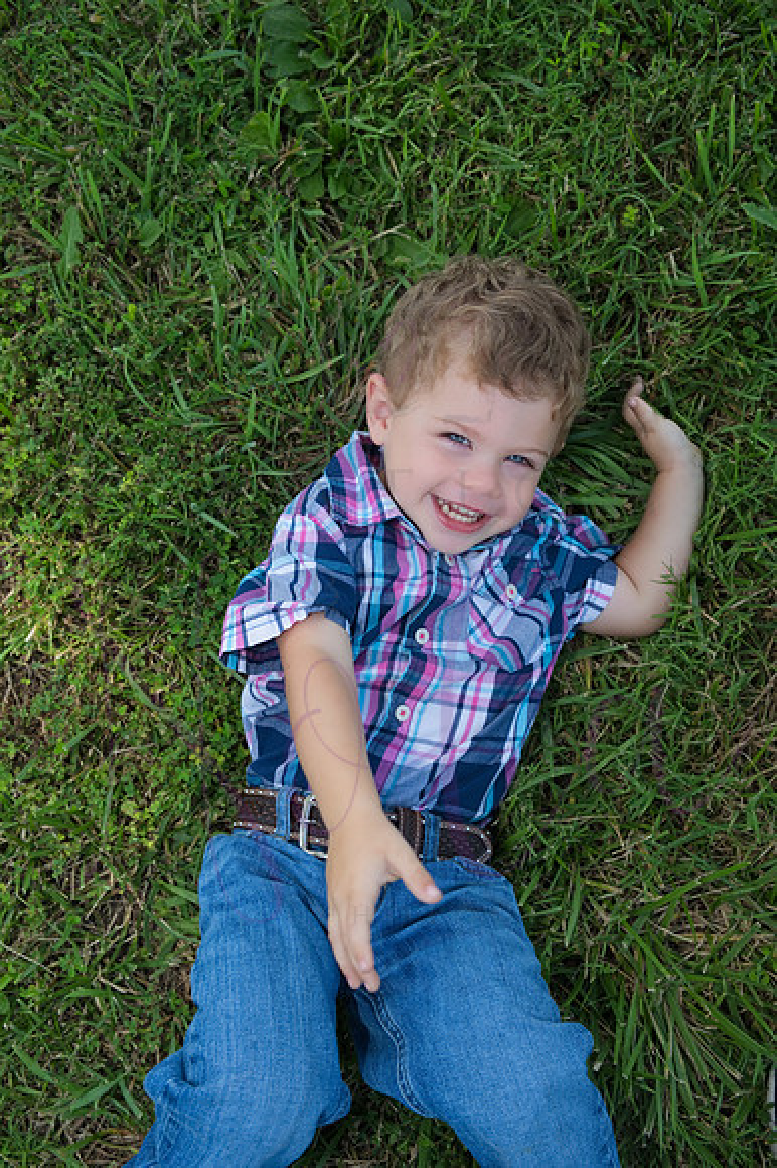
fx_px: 1037
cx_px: 388
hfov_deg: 41.1
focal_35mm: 32
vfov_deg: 58.7
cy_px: 584
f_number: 5
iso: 400
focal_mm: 32
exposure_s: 1/200
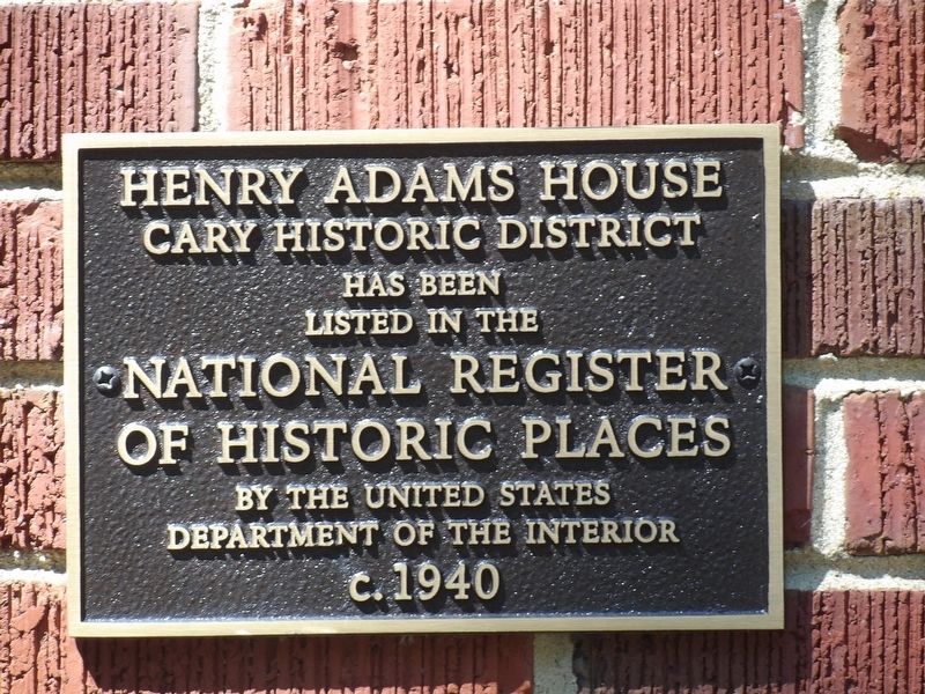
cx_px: 462
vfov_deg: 2.9
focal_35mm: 512
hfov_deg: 3.9
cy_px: 347
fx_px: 13682
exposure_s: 1/100
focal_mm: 91.8
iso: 117
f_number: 4.1
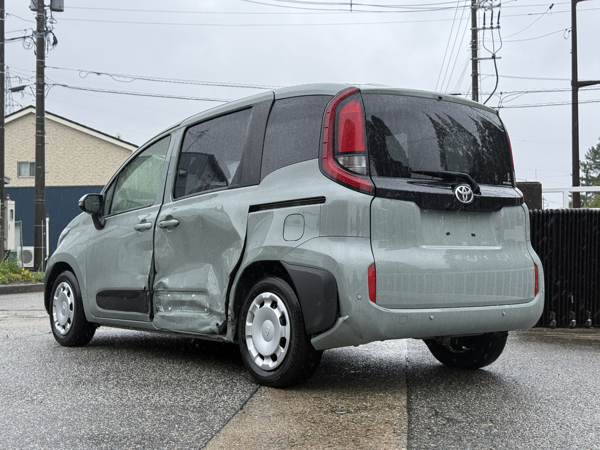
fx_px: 832
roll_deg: +0.6
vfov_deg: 30.3
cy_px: 225
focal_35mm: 48
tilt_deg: +1.3
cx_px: 300
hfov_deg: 39.7
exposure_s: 1/754
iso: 64
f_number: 1.78
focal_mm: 6.76
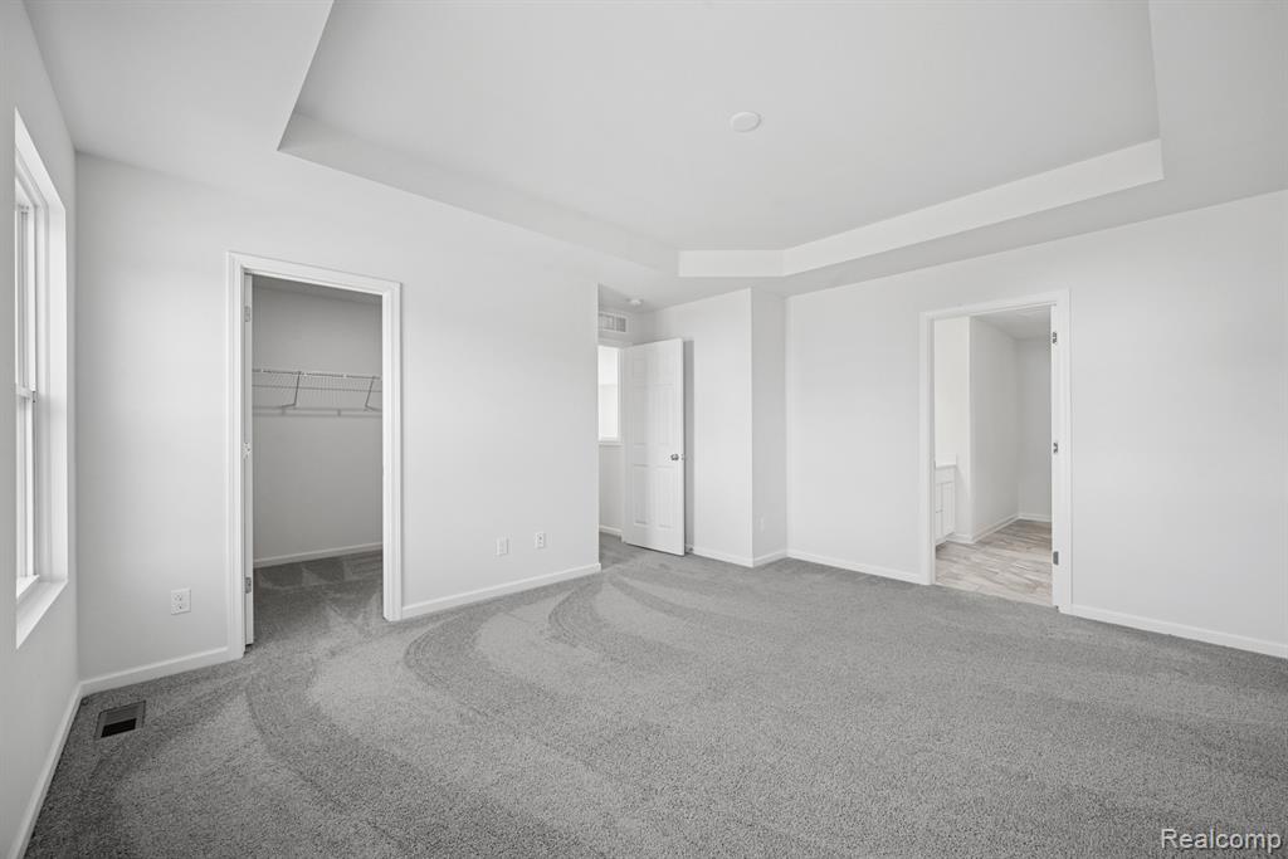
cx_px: 644
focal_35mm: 14
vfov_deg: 81.2
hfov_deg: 104.2
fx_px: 501
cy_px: 430
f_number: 9
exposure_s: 1
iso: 80
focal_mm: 14
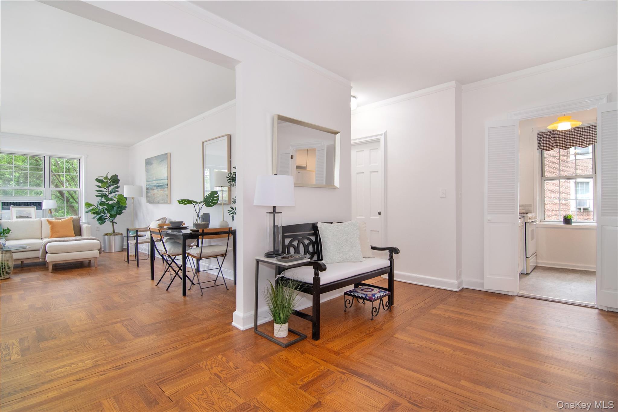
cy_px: 206
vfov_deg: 72.0
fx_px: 283
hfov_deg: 95.0
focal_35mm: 16
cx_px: 309
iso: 640
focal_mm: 11
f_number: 7.1
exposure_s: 1/30
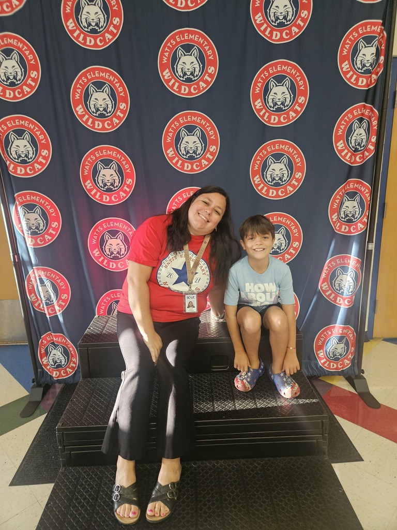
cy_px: 265
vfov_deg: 73.9
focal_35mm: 23
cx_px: 198
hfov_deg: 58.9
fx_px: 352
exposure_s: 1/120
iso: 800
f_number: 1.8
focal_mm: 5.4
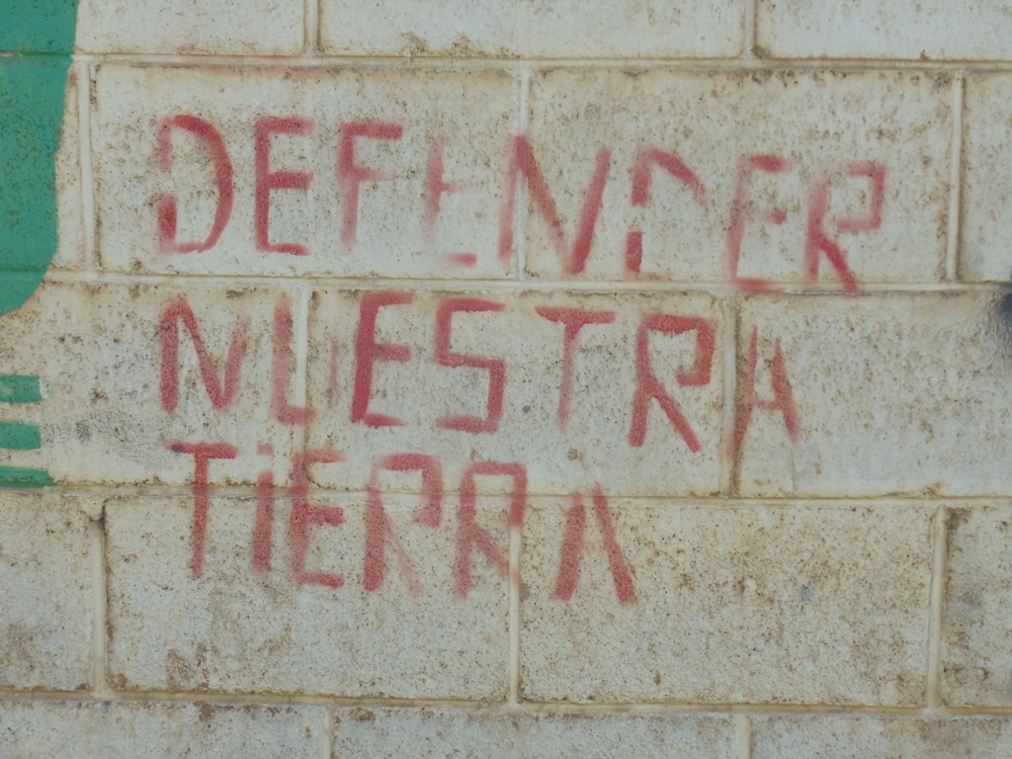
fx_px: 2660
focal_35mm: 91
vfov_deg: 16.2
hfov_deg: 21.5
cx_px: 506
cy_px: 380
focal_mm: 12.35
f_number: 4.6
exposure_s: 1/200
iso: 80
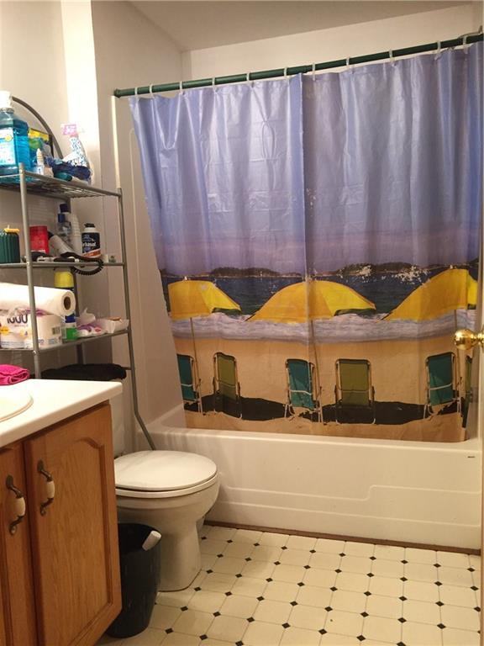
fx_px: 541
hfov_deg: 48.2
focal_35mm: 29
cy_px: 323
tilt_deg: -5.9
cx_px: 242
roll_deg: +1.5
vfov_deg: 61.7
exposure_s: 1/30
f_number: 2.2
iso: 125
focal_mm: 4.15
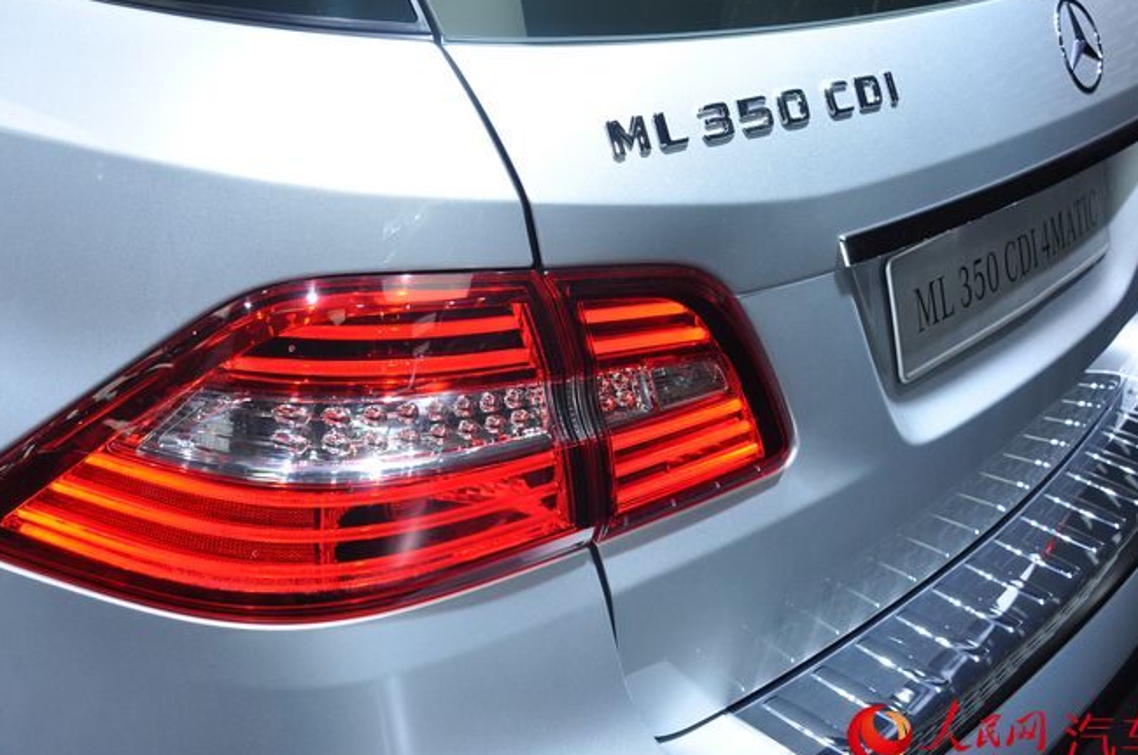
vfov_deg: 27.9
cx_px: 471
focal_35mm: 48
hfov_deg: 41.0
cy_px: 314
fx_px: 1515
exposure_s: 1/100
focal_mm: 26
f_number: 6.3
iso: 640
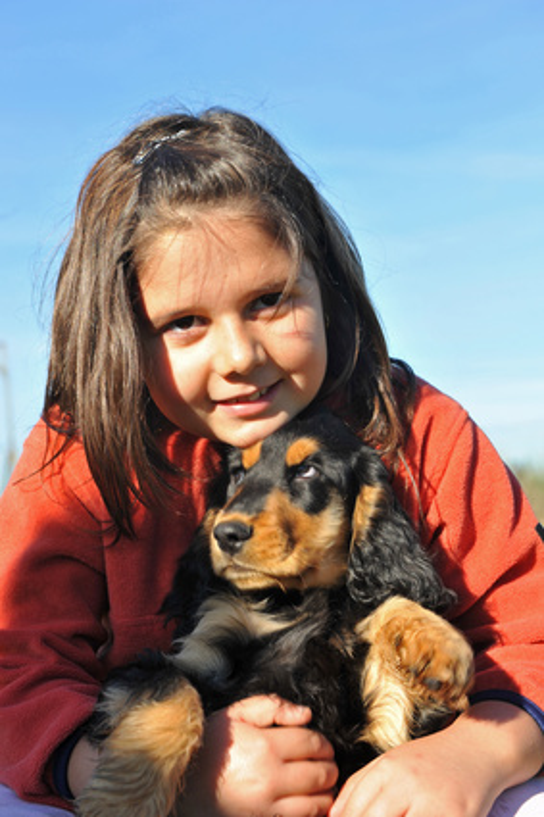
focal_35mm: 70
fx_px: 1588
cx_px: 272
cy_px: 408
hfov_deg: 19.4
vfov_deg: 28.9
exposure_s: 1/250
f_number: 8
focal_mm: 70
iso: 200
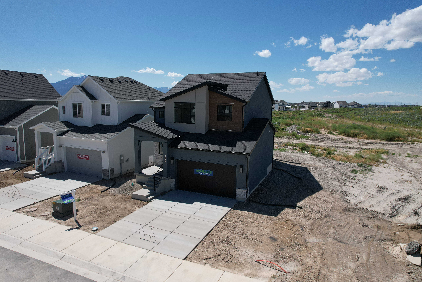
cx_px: 211
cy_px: 141
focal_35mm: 22
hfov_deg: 78.6
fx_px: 258
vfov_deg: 57.2
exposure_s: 1/3200
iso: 100
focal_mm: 8.38
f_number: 2.8
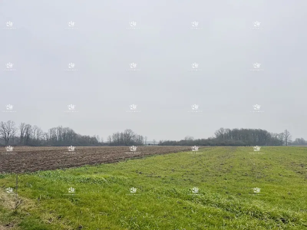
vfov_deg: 53.1
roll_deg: +0.0
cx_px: 154
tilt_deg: +5.9
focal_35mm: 26
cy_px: 115
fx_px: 231
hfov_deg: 67.3
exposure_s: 1/509
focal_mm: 5.7
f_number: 1.5
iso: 50
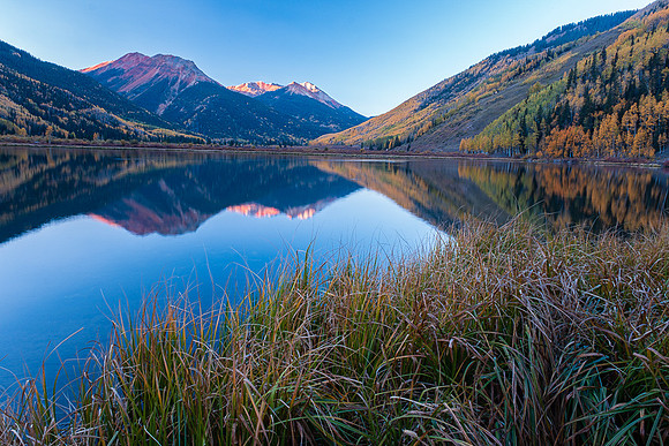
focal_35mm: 24
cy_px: 223
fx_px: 446
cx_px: 334
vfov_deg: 53.2
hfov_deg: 73.7
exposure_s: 1.3
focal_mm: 16
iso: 200
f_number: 16
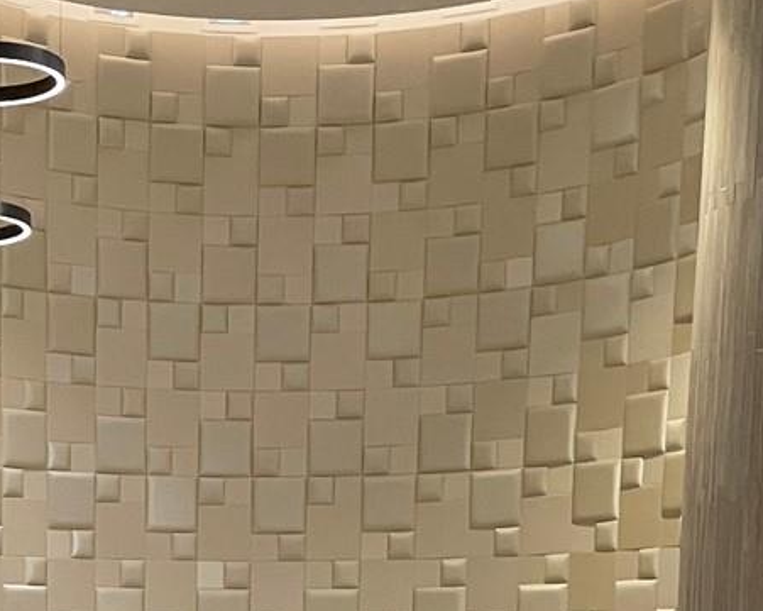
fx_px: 2033
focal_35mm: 90
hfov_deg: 20.7
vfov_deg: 15.4
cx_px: 44
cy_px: 997
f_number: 1.6
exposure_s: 1/60
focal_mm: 4.2
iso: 250
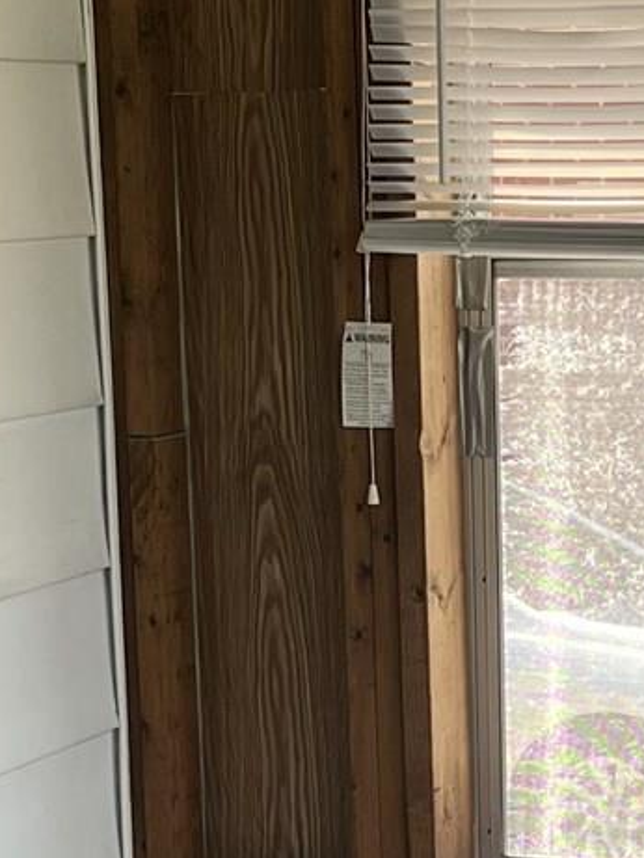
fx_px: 3223
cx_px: 517
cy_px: 847
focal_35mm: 130
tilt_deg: -12.2
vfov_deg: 14.9
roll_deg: +1.5
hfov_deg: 11.4
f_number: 1.5
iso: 50
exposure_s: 1/692
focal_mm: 5.7
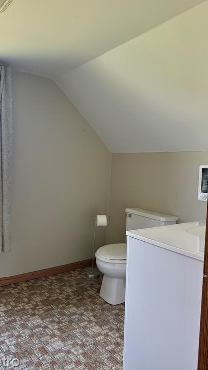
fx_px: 265
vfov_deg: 69.9
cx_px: 95
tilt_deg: -1.8
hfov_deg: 42.8
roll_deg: -2.8
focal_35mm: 27
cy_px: 181
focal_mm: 6.76
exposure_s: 1/120
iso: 160
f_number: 1.78
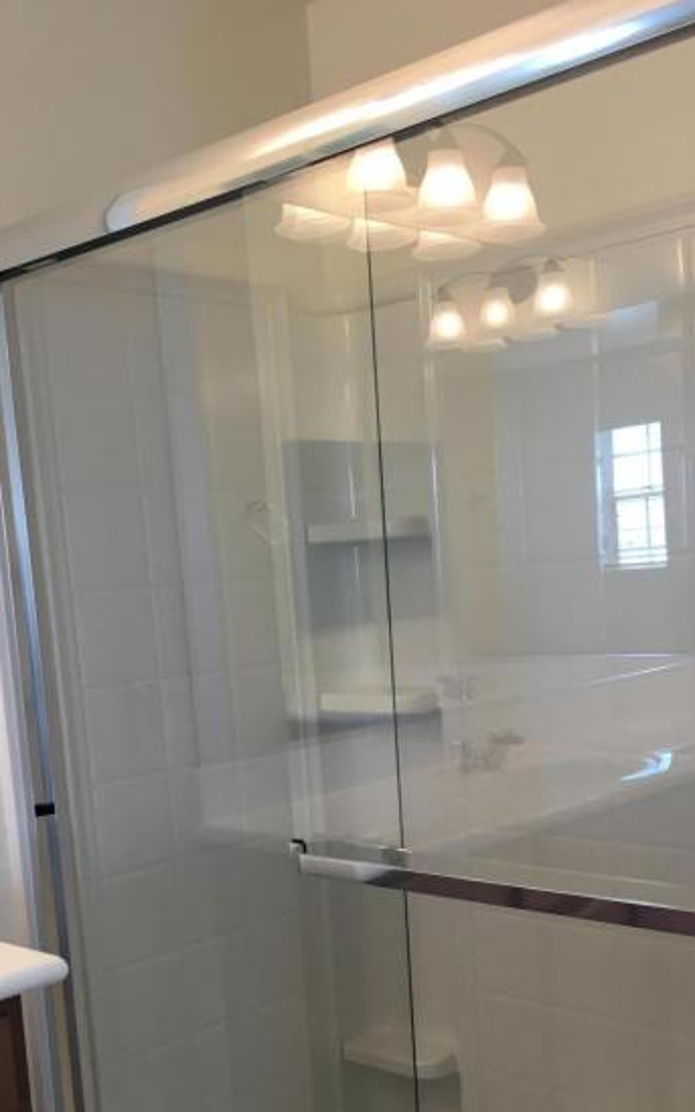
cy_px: 774
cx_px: 379
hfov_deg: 29.8
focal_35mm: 43
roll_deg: +4.2
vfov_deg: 45.3
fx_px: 1303
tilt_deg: -8.5
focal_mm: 4.15
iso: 25
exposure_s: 1/30
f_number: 2.2
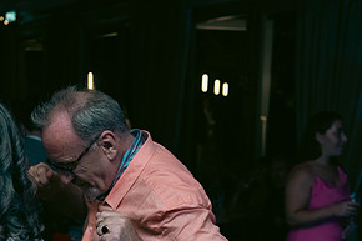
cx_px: 104
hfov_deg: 27.8
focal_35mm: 72
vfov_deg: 18.7
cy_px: 204
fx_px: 724
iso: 800
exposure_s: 1/160
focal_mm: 36
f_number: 3.5
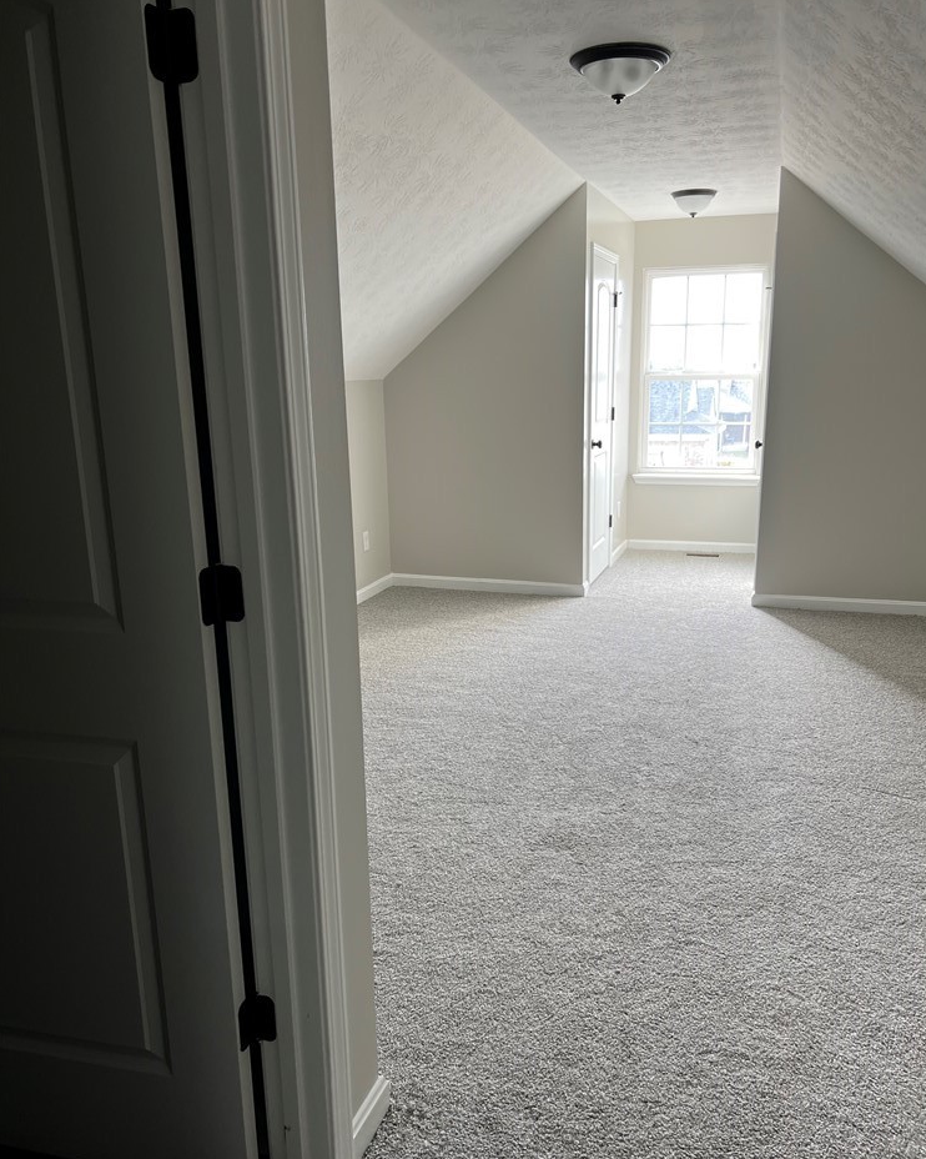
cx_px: 475
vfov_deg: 62.2
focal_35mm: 28
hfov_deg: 51.5
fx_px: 960
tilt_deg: -14.1
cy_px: 613
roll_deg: +0.7
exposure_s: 1/120
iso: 80
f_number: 1.5
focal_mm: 5.7
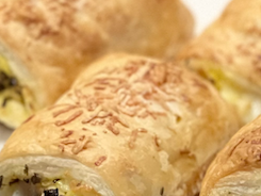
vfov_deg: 4.7
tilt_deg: -32.9
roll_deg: -0.6
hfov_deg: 6.2
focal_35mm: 314
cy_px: 175
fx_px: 2369
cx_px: 476
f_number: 2.8
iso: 400
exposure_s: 1/30
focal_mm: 9
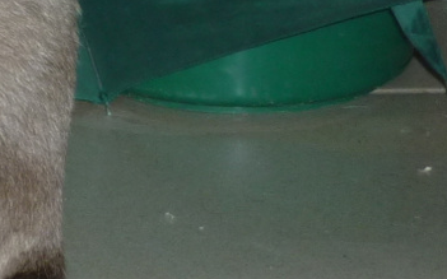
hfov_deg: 7.8
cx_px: -326
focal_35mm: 261
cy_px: -162
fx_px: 3178
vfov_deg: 5.0
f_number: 3.2
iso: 100
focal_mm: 8
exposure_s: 1/30
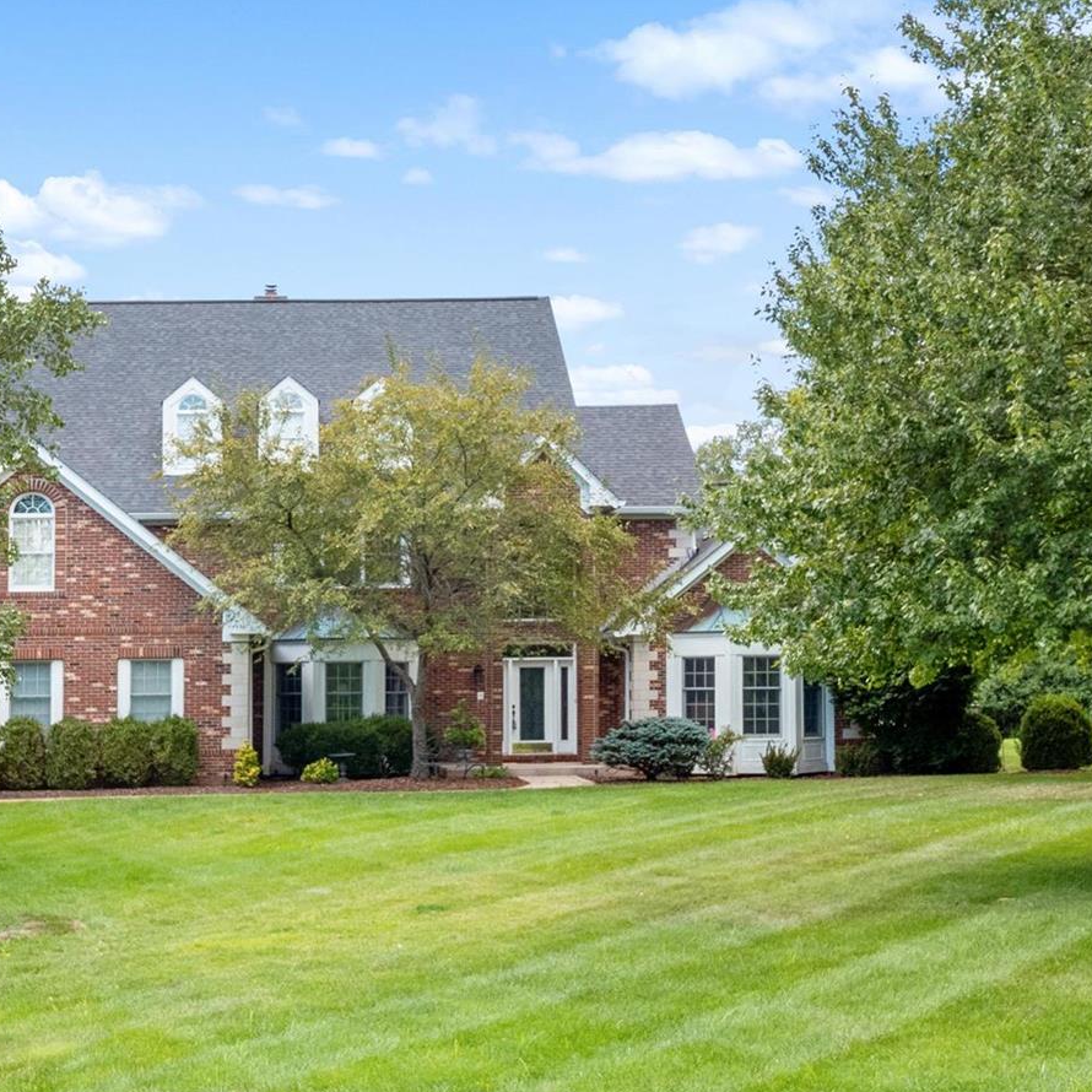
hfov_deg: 30.7
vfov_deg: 31.1
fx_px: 1963
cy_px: 494
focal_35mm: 55
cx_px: 301
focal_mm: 18
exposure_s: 1/250
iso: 400
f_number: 8
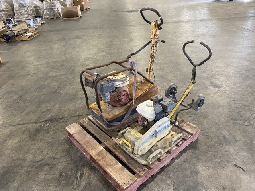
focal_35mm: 26
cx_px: 128
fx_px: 192
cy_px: 96
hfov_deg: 67.3
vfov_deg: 53.1
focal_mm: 4.25
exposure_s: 1/60
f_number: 1.8
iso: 250
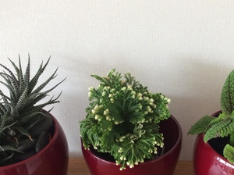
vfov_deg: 22.7
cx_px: 138
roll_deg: +2.6
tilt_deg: -35.6
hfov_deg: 30.2
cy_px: 125
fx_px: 432
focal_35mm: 64
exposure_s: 1/25
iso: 64
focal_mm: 3.3
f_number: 2.4
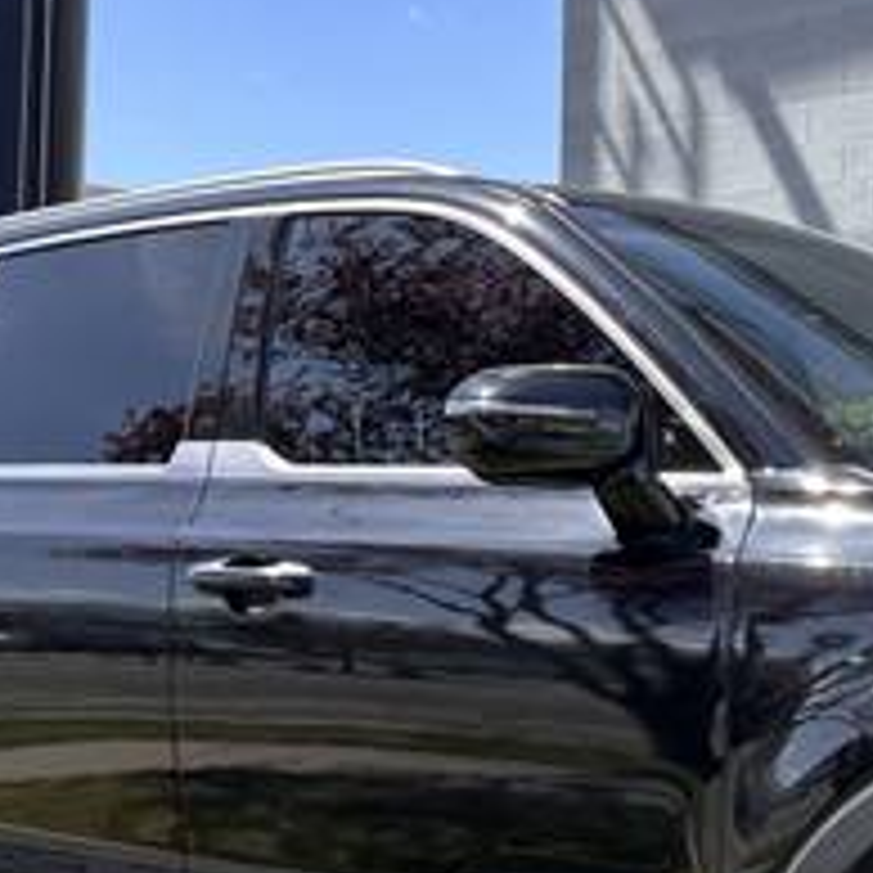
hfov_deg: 23.8
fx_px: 1997
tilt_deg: +1.9
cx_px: 842
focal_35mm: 70
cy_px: 576
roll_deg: -1.2
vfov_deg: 24.5
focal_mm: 6.86
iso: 80
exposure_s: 1/879
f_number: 1.78
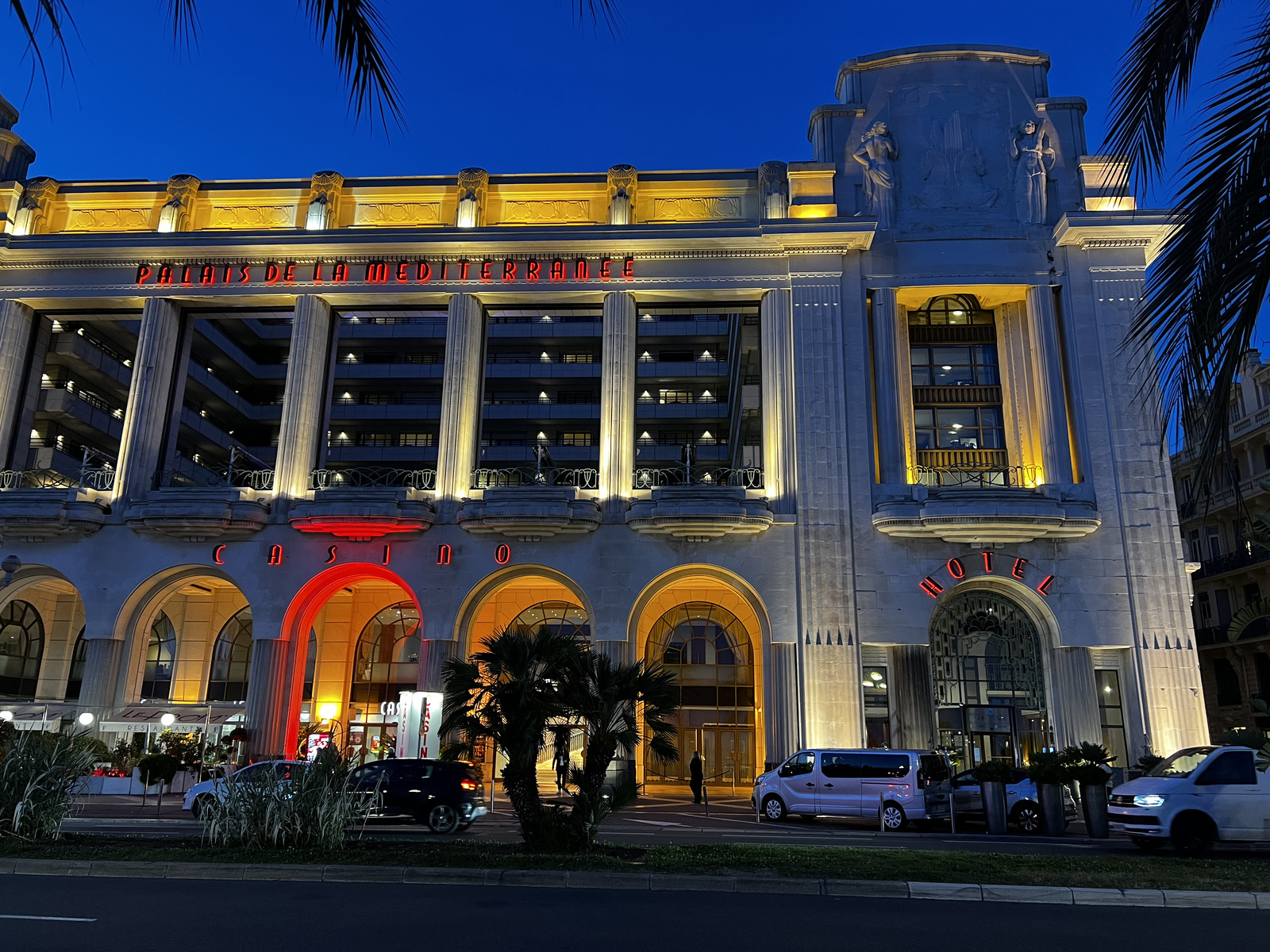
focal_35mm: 26
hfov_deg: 67.3
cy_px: 476
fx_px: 954
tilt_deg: +15.6
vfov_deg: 53.1
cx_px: 635
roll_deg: -1.0
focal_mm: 5.7
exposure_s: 1/50
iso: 320
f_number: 1.5
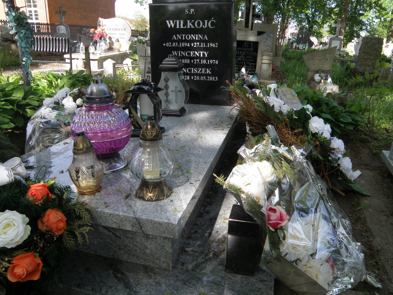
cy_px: 143
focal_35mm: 27
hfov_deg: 65.3
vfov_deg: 51.3
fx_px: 307
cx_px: 196
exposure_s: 1/80
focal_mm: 4.6
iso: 64
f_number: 5.6
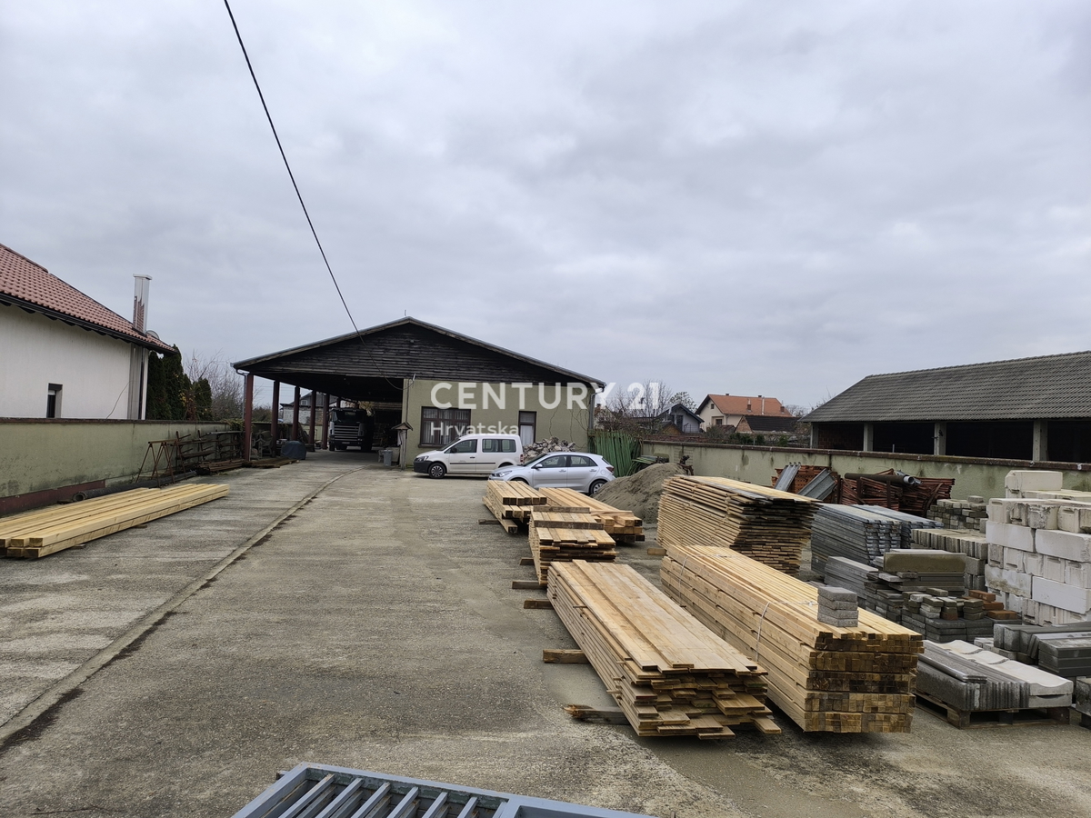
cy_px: 409
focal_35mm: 23
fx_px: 725
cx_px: 546
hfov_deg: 73.9
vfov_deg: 58.9
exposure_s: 1/283
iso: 50
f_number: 1.65
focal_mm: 6.14
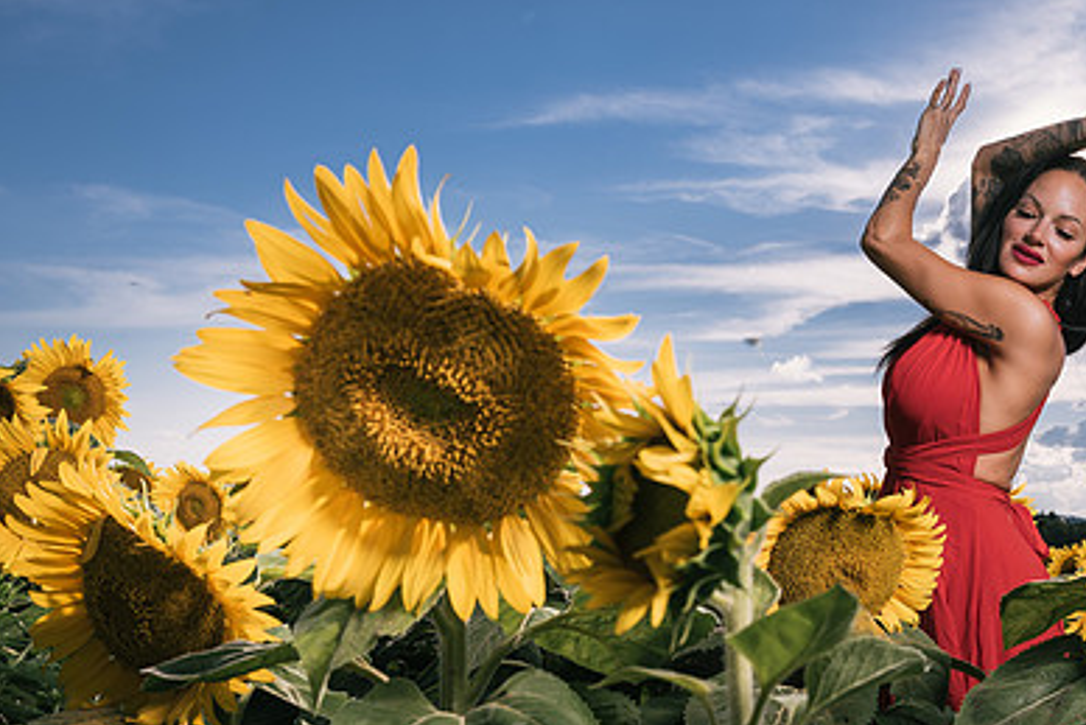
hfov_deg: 48.7
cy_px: 479
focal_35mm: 38
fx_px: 1147
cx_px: 813
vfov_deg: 34.8
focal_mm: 24
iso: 64
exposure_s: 1/200
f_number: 7.1
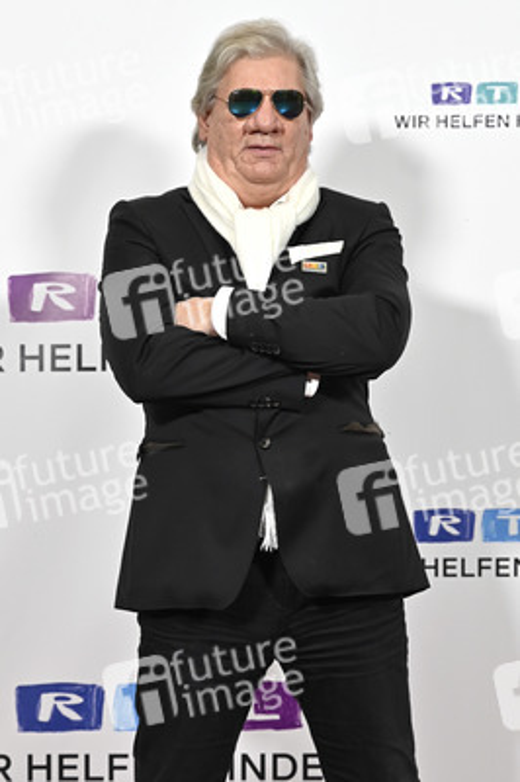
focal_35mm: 71
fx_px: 1541
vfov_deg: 28.5
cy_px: 391
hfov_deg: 19.2
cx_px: 260
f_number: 3.5
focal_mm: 71
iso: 800
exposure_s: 1/320
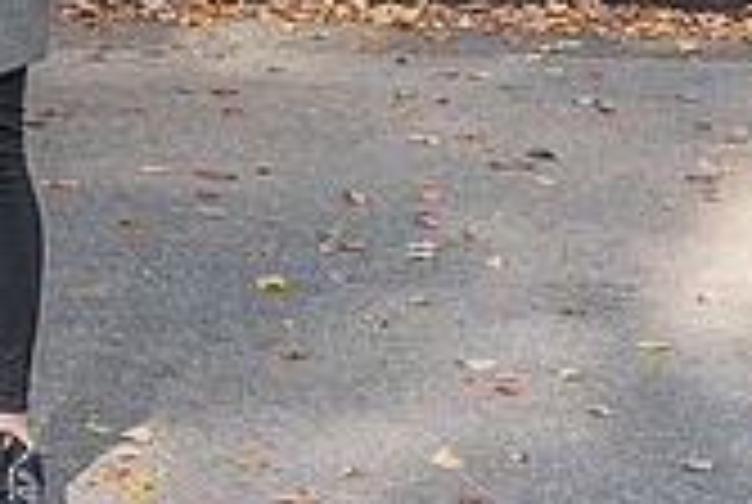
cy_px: -539
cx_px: -614
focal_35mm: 187
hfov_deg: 10.3
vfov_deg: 7.1
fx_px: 3913
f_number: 11
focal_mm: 40
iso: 500
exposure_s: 1/250
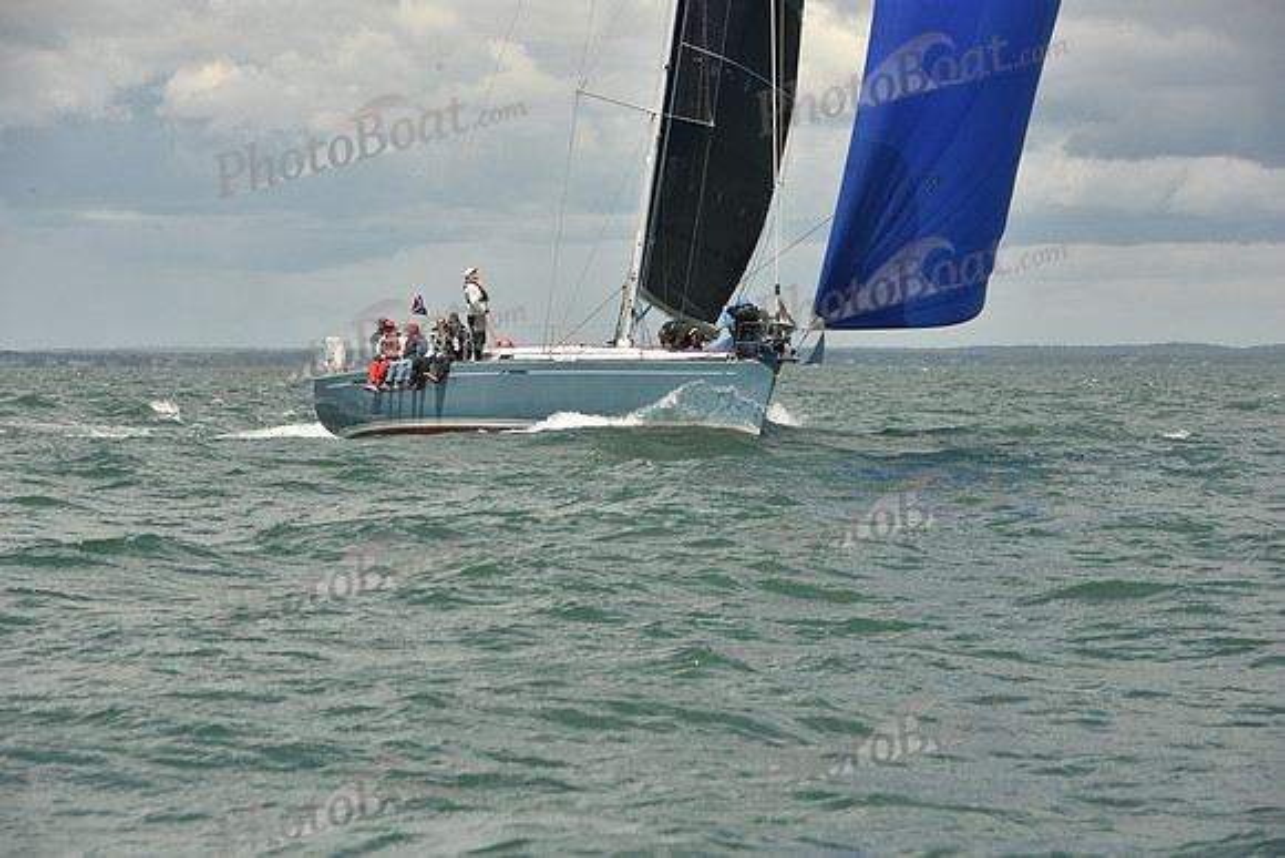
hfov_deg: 10.3
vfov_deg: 6.9
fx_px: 7140
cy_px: 429
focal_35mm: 200
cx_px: 642
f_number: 13
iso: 320
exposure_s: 1/800
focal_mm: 200
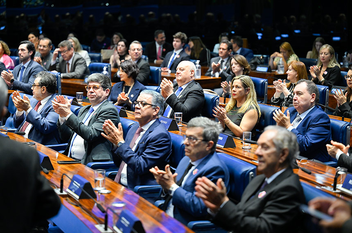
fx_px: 927
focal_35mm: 95
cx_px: 176
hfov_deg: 21.5
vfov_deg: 14.3
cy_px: 116
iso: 2500
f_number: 2.8
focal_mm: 95
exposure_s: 1/200
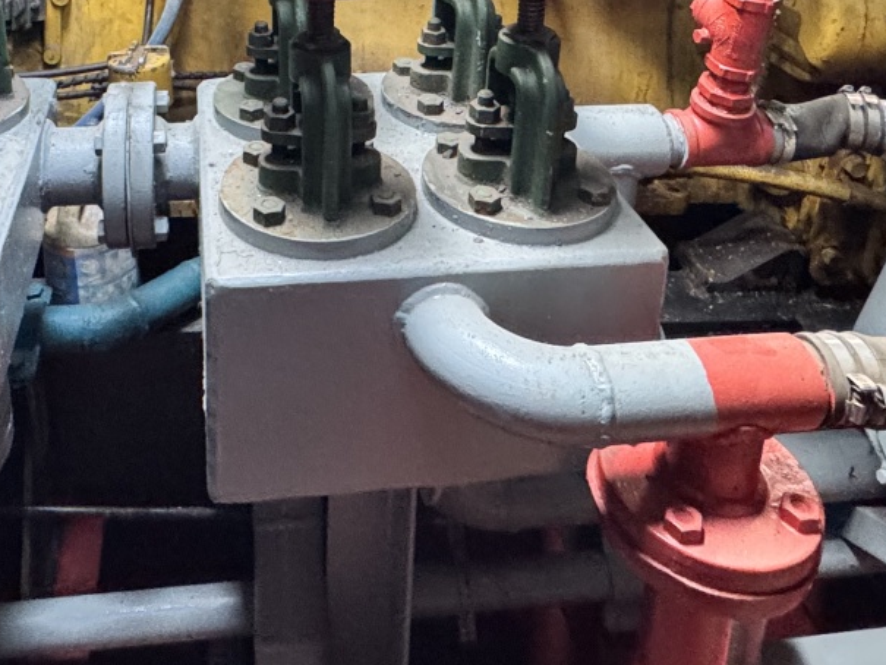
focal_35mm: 37
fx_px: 947
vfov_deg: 33.8
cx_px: 297
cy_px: -62
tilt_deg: -12.1
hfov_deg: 49.3
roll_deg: -0.4
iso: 640
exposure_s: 1/60
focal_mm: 2.22
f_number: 2.2
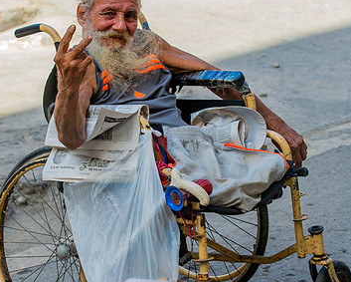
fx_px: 1570
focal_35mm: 151
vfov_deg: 10.2
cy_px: 161
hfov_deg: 12.7
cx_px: 131
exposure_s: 1/160
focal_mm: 80
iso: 100
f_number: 6.3
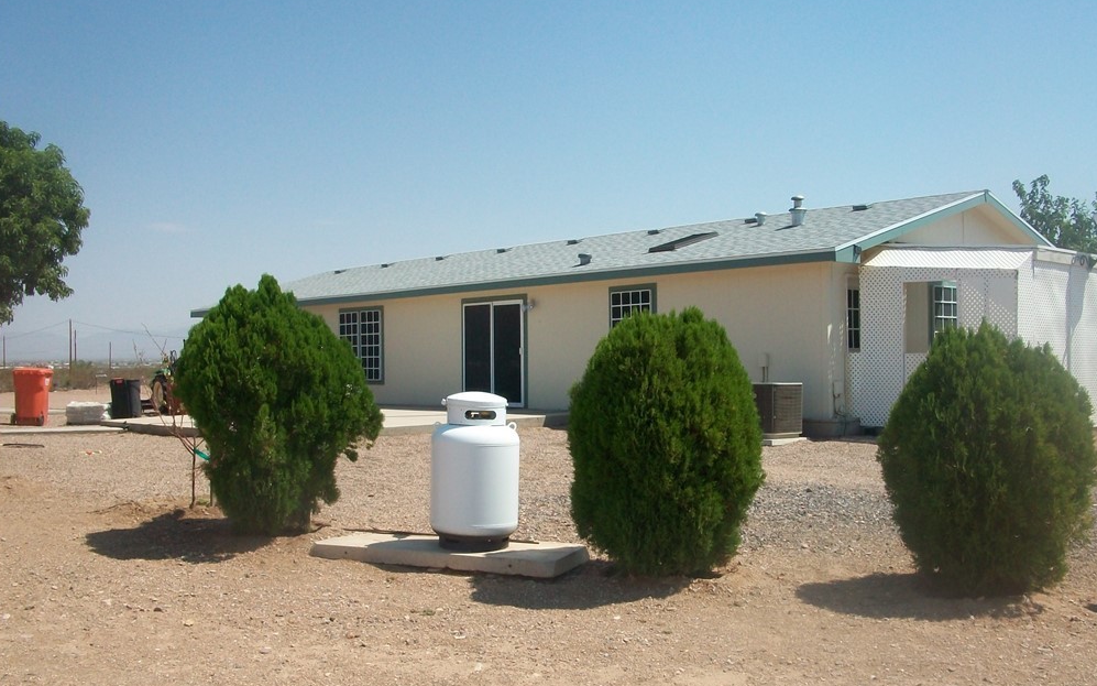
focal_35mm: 37
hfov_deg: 52.8
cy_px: 358
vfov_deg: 34.4
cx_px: 555
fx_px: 1106
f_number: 5.5
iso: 80
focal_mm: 5.7
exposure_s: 1/500
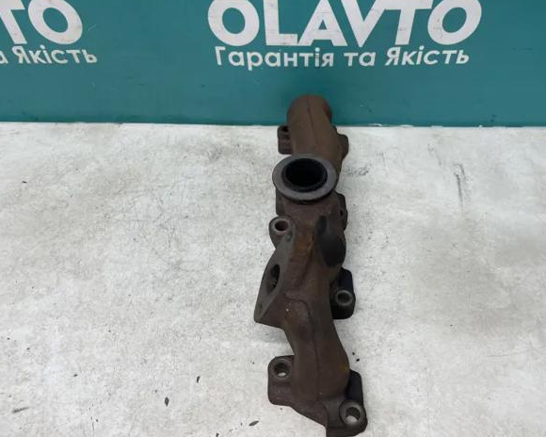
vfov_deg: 51.5
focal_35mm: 28
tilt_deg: -50.8
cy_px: 219
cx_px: 292
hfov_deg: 62.1
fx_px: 452
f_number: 1.6
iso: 80
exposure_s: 1/100
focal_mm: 4.2
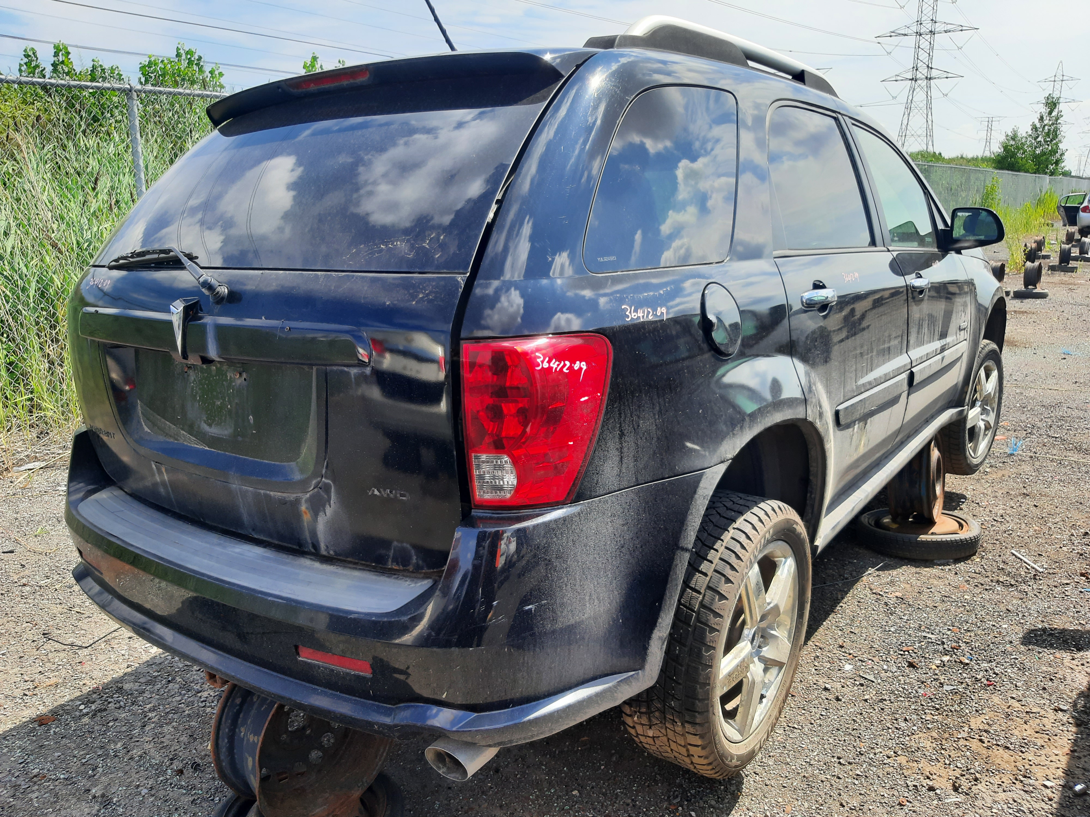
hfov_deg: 67.3
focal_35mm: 26
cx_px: 545
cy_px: 408
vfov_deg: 53.1
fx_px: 819
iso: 40
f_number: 1.7
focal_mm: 3.92
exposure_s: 1/610
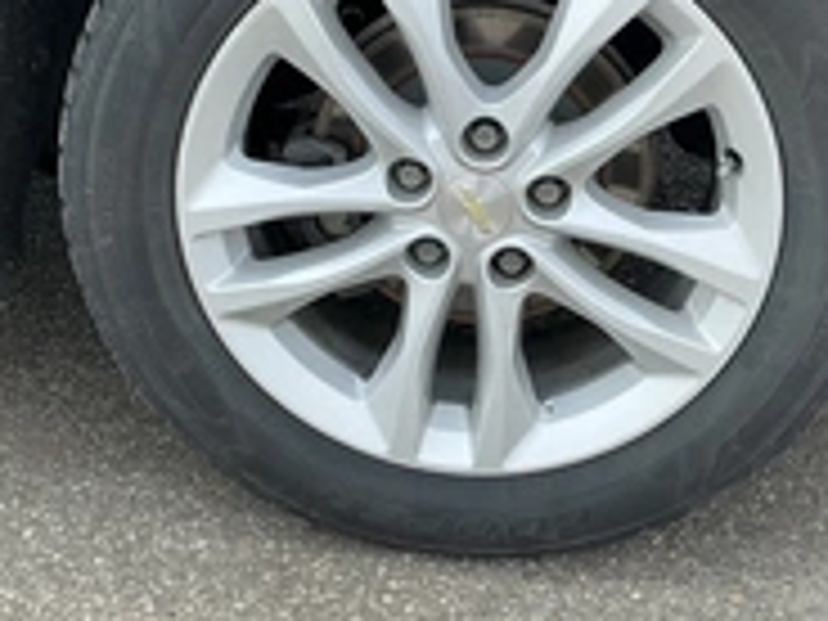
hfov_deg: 31.7
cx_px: 446
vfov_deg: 23.8
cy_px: 148
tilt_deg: -20.9
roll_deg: -8.1
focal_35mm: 61
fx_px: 1459
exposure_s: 1/378
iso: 25
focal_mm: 3
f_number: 1.8
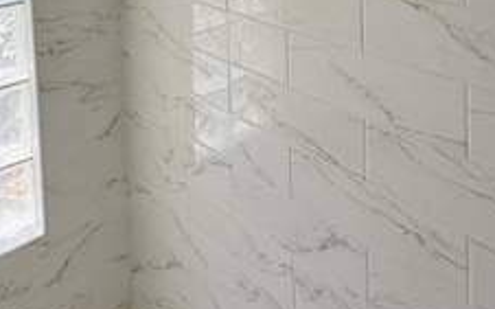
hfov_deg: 46.6
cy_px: -116
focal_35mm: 42
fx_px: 566
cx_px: 173
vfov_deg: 25.3
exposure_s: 1/403
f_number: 2.2
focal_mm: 2.22
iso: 64
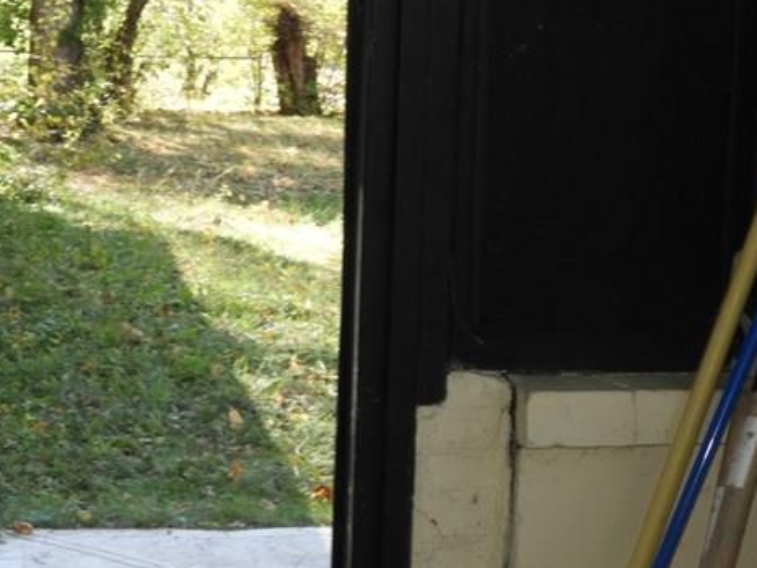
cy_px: 239
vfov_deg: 14.9
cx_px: 301
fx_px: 2166
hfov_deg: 19.8
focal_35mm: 99
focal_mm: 8.1
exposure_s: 1/80
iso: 100
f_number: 4
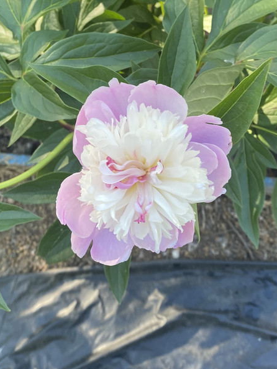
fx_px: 299
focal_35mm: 28
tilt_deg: -66.0
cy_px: 184
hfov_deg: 49.8
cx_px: 142
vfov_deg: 63.4
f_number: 1.8
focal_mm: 4.25
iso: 50
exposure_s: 1/122
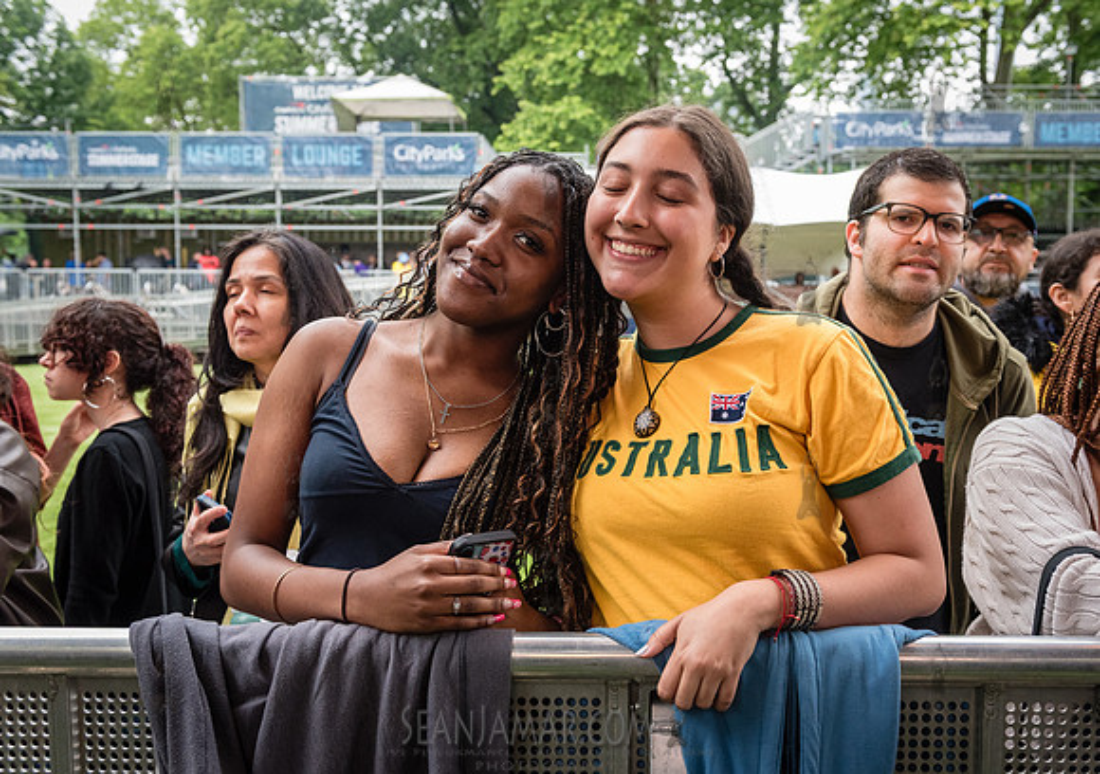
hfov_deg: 54.5
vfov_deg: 39.8
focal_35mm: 34
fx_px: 1067
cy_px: 387
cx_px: 591
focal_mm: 32
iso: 2000
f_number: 4.5
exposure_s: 1/500
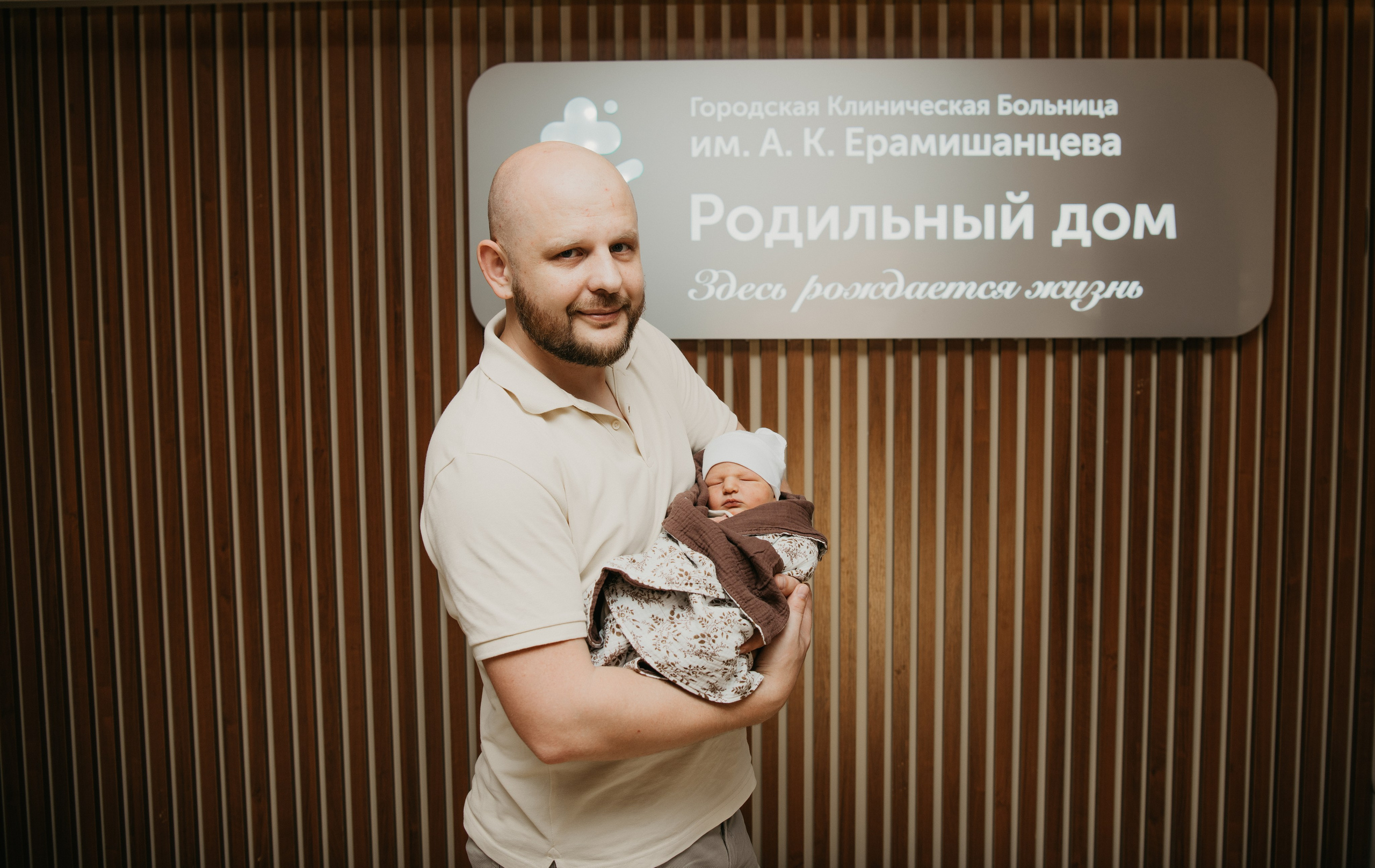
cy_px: 387
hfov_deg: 61.2
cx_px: 722
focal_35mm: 31
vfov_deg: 40.9
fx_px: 1163
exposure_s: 1/160
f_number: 4
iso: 160
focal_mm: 29
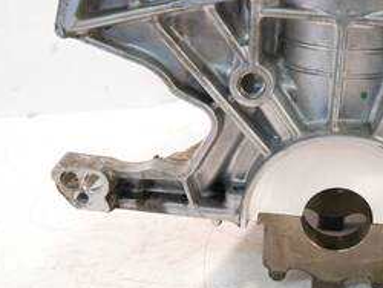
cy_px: 67
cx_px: 286
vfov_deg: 31.0
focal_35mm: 46
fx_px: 509
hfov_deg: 40.1
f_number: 3.5
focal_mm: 12
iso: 1000
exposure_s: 1/60
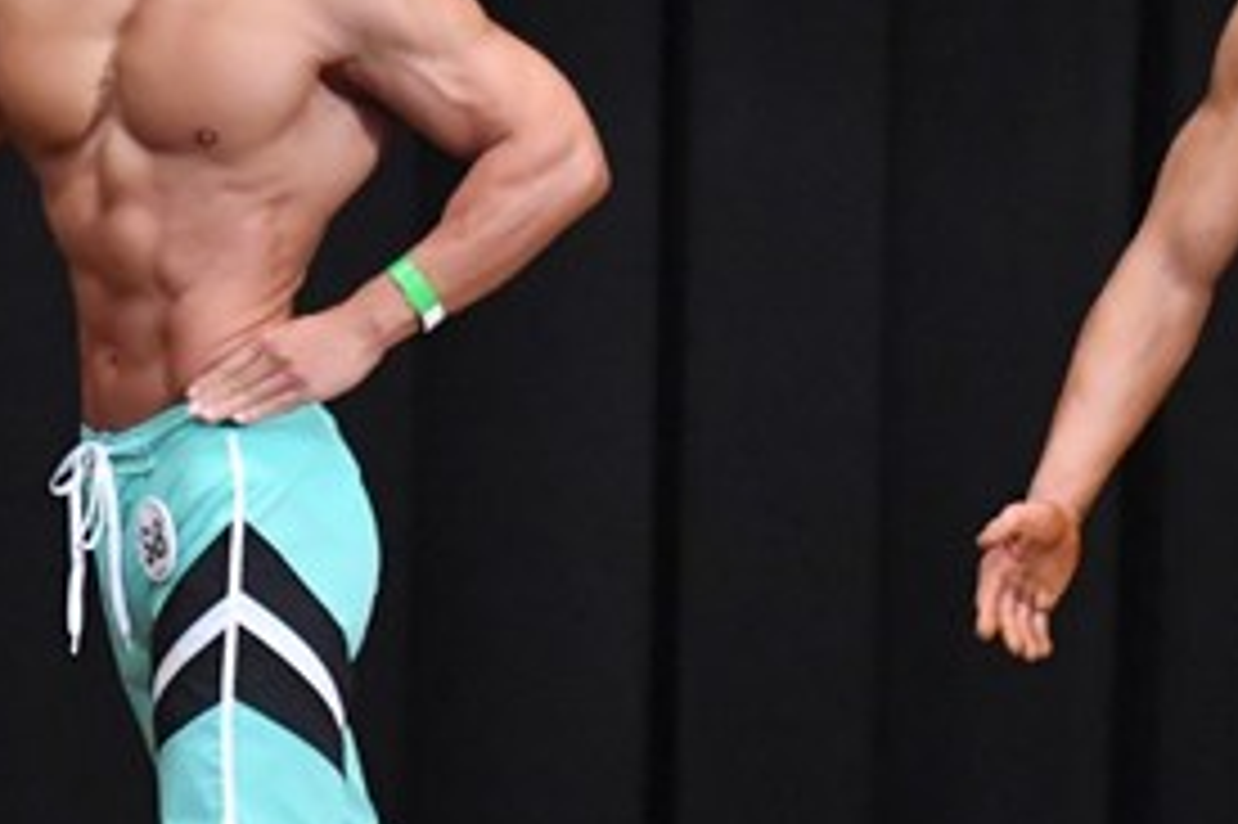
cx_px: -443
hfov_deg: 3.4
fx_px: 20998
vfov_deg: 2.2
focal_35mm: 611
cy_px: 495
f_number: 5.6
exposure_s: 1/400
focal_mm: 145
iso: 8000
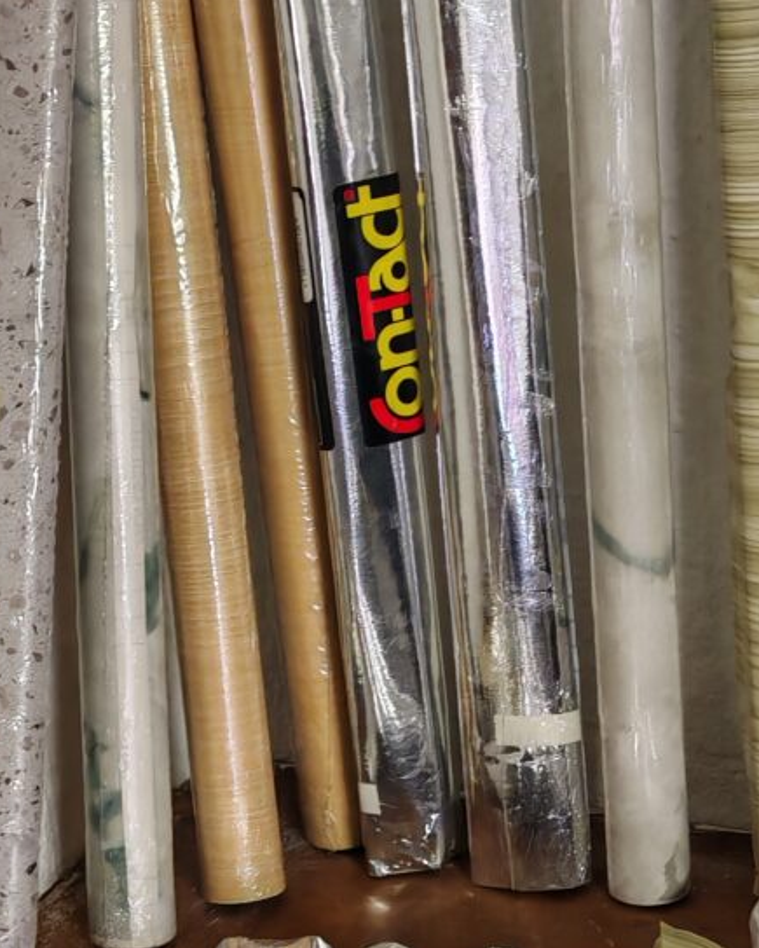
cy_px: 433
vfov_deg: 20.8
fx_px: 2581
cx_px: 316
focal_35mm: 92
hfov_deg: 16.7
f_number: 1.9
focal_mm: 6.67
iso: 1000
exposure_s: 1/33
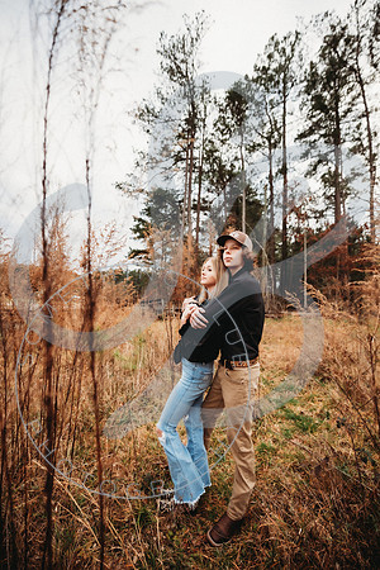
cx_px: 190
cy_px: 285
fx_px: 222
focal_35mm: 14
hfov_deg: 81.2
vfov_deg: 104.3
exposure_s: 1/250
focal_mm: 14
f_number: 2.8
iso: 250
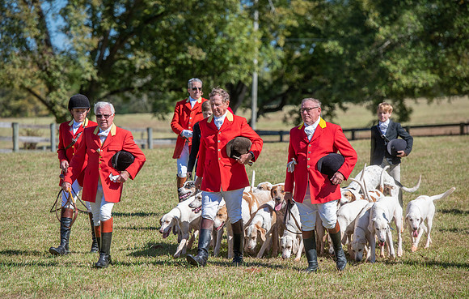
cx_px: 230
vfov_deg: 6.9
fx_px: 2486
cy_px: 159
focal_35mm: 194
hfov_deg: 10.8
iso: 100
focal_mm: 175
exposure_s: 1/400
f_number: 4.5
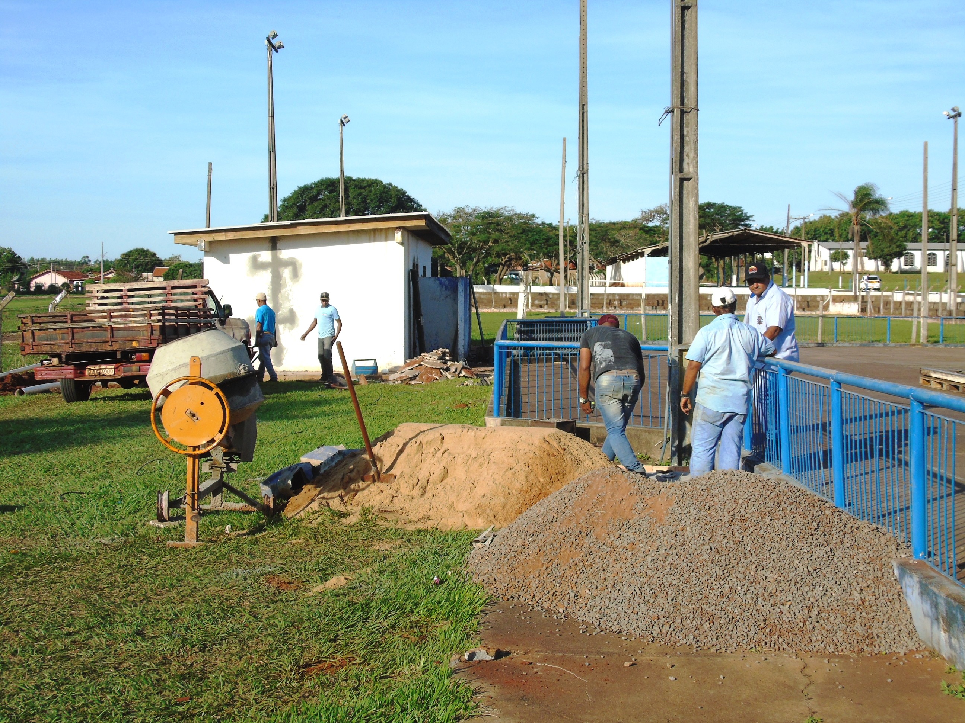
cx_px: 482
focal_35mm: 46
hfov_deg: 41.2
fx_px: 1282
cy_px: 362
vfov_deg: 31.5
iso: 80
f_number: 4.1
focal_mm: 8.2
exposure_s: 1/640
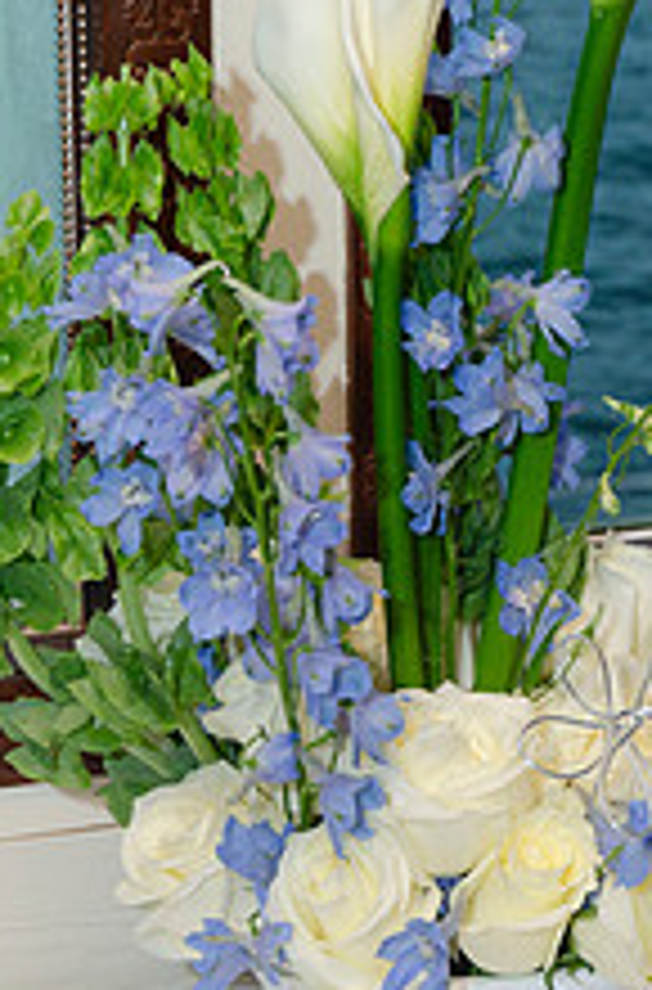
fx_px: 3368
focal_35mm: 123
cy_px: 252
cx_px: 432
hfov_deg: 11.0
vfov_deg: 16.6
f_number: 5.6
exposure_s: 1/160
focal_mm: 40
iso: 400
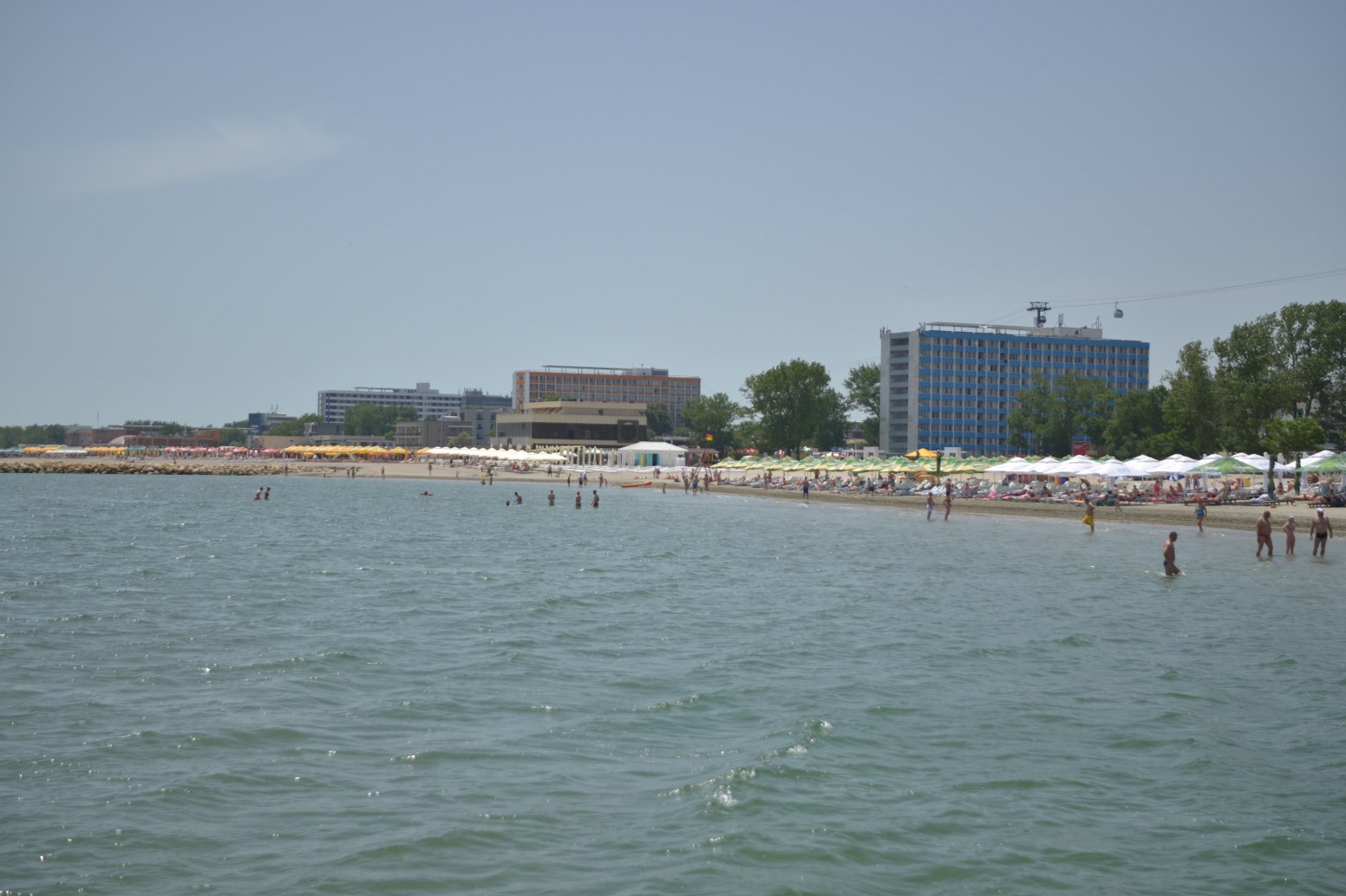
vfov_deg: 26.0
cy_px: 448
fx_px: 1944
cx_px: 673
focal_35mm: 52
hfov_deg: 38.2
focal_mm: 34
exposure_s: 1/2000
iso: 100
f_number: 3.5
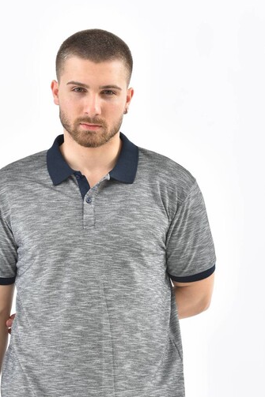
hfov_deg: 7.9
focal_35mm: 173
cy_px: 249
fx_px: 1911
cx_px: 120
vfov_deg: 11.9
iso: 100
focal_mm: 116
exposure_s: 1/160
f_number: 7.1
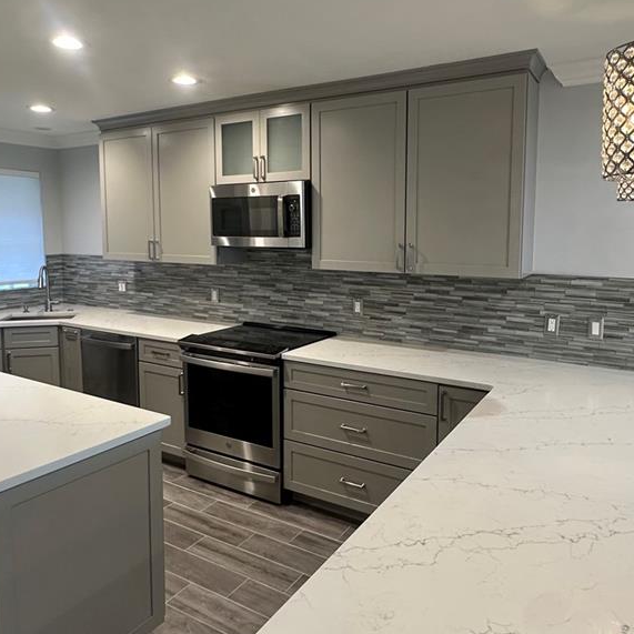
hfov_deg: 60.9
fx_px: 539
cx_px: 325
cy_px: 279
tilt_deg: -4.4
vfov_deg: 60.8
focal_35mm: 26
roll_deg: -0.7
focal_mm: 2.22
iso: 200
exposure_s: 1/60
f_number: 2.2
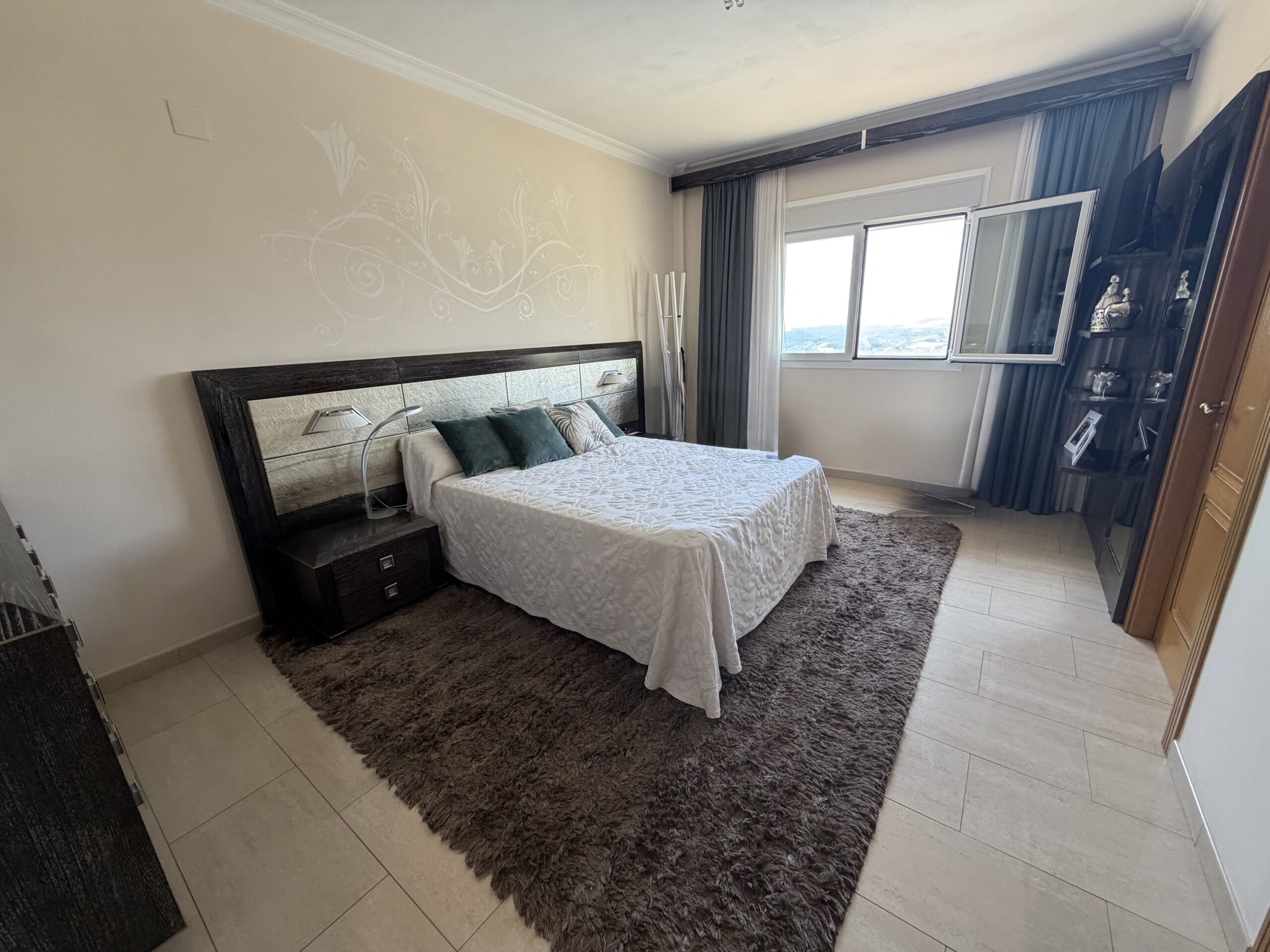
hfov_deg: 102.1
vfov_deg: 85.7
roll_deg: +3.0
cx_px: 635
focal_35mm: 14
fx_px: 514
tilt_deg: -15.9
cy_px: 476
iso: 250
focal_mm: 2.22
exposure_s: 1/121
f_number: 2.2
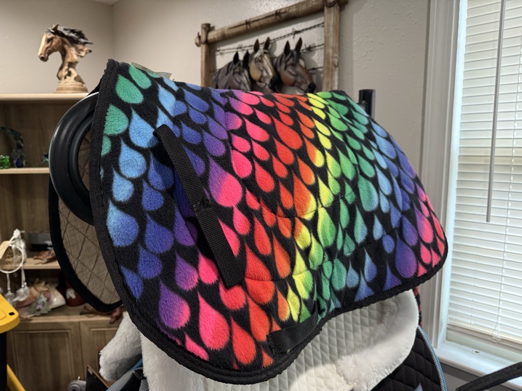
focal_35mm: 24
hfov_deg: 71.6
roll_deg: +0.4
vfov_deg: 56.8
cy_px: 196
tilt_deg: -6.8
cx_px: 261
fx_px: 362
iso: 250
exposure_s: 1/60
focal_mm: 6.76
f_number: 1.78
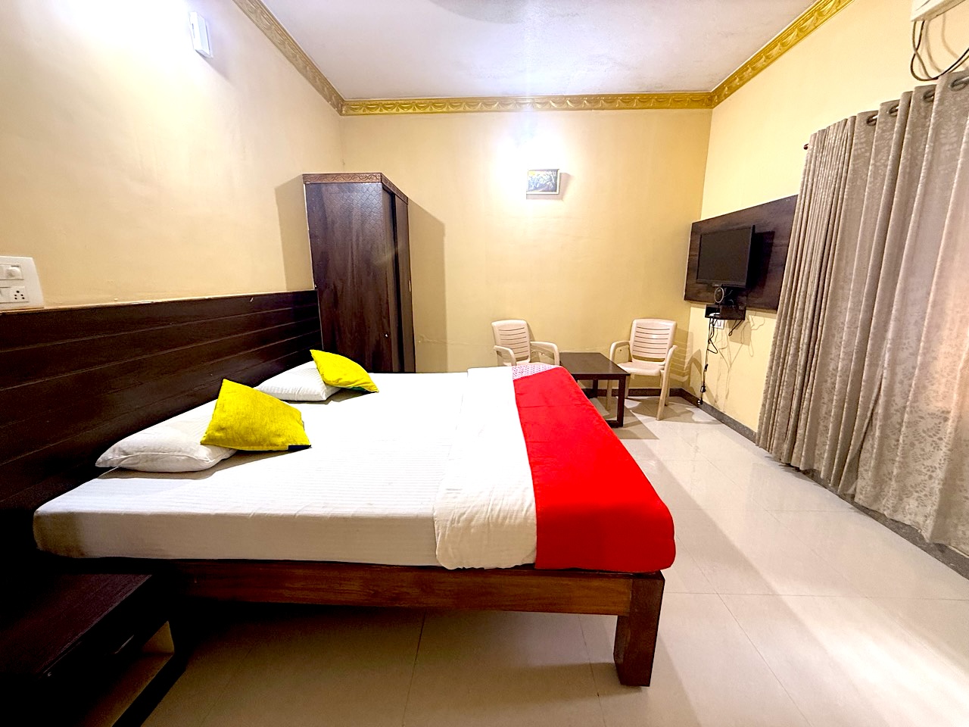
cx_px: 484
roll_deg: +0.3
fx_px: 392
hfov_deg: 102.1
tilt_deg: -11.9
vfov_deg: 85.7
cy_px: 364
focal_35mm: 14
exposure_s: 1/50
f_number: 2.2
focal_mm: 2.22
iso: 250
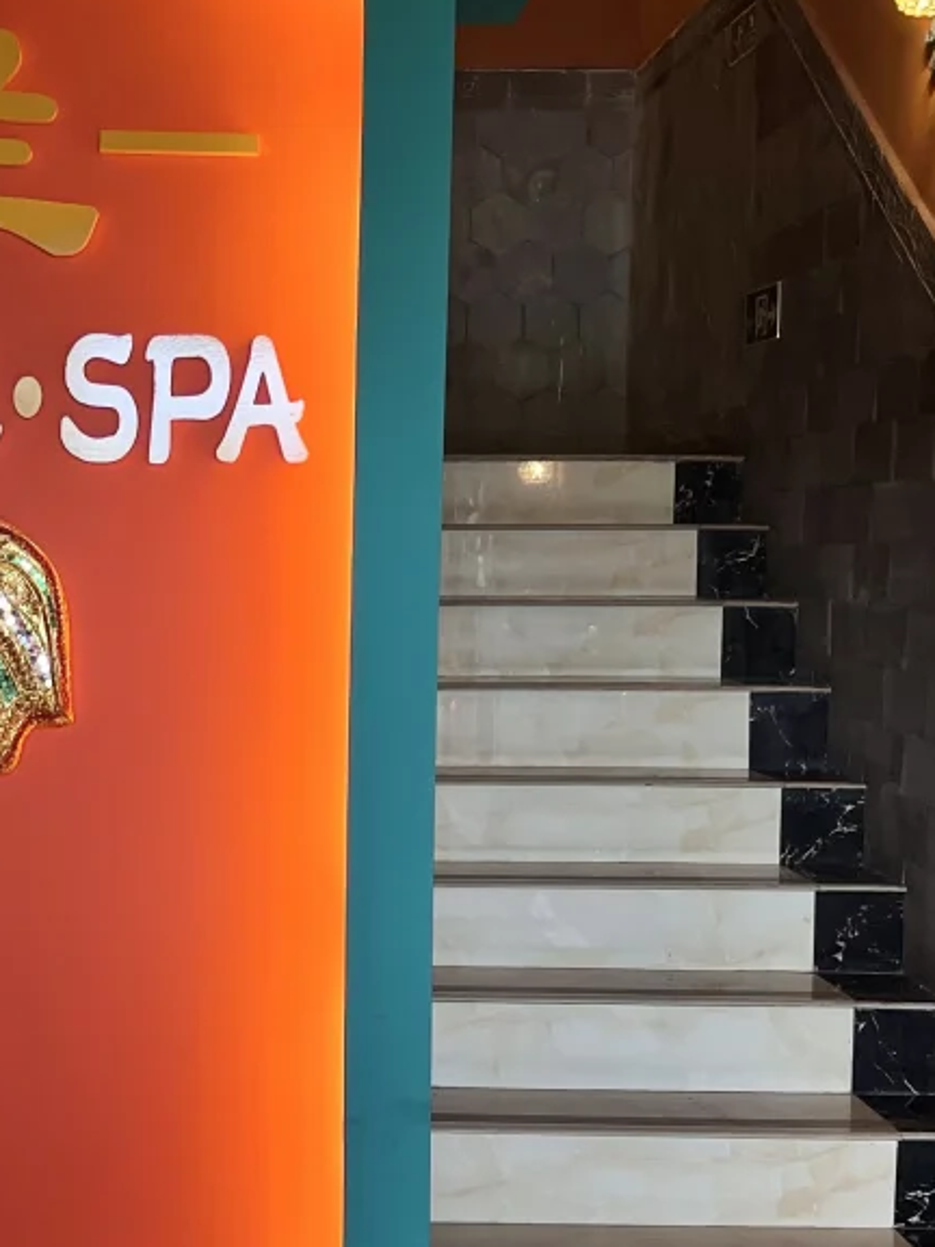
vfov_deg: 29.8
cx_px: 160
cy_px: 732
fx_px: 2341
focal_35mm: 65
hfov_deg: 22.2
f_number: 1.5
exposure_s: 1/100
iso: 125
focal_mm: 5.7
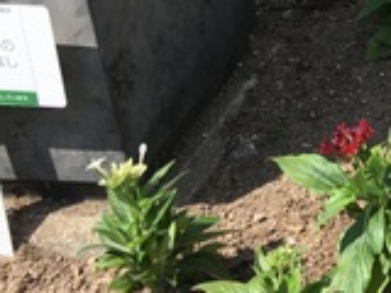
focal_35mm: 116
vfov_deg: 12.4
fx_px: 1310
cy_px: -85
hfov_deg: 15.1
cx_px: 660
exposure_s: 1/1131
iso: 25
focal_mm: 4.15
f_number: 2.2
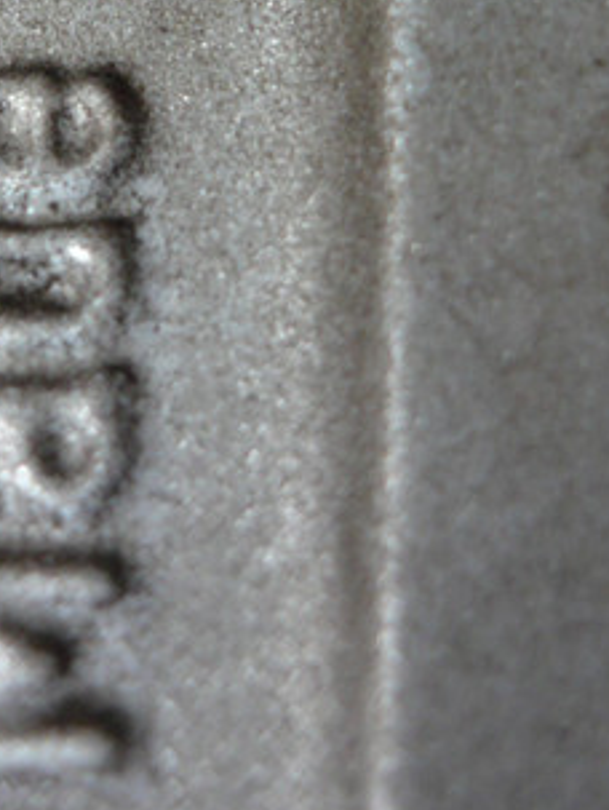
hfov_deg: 16.9
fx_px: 2036
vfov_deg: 21.1
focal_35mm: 87
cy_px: -126
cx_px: 142
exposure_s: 1/125
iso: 100
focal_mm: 5.5
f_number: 2.8
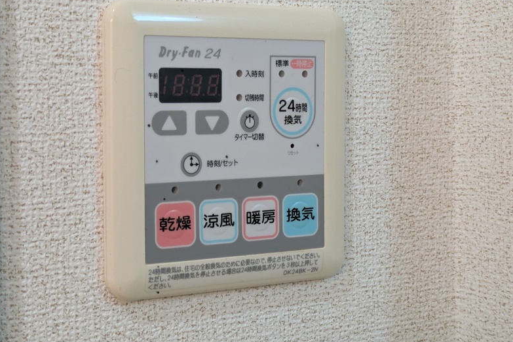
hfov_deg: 30.9
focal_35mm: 65
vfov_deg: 20.9
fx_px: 926
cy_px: 147
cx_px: 206
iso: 278
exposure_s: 1/60
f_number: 1.89
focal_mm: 5.43
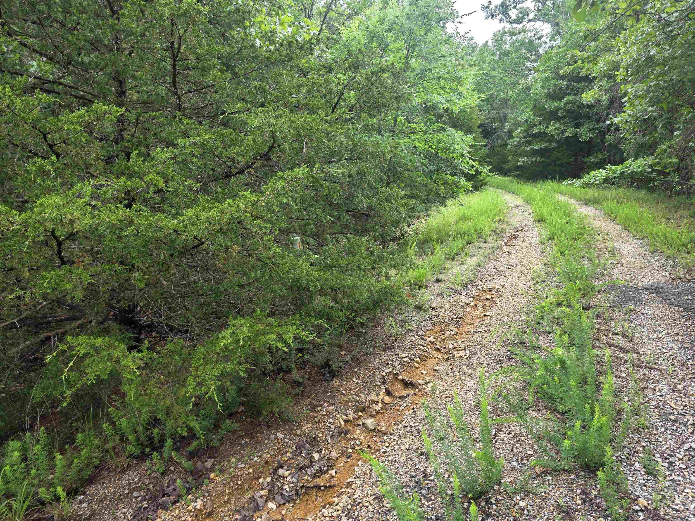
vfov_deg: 58.9
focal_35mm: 23
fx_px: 462
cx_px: 348
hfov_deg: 73.9
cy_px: 260
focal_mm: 6.3
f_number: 1.7
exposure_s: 1/180
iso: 40
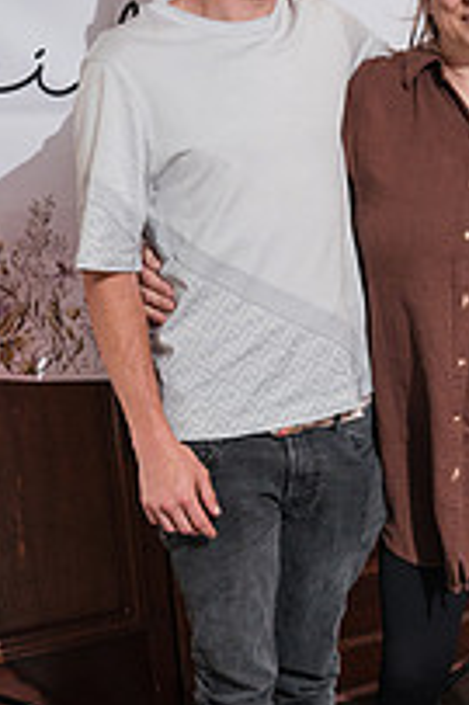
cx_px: 434
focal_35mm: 80
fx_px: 1566
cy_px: 333
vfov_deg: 25.4
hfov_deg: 16.8
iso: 2000
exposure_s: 1/250
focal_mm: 36
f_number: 4
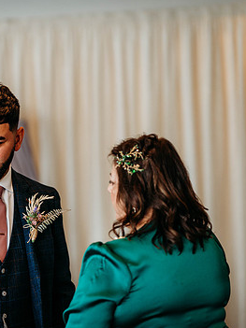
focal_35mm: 135
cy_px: 175
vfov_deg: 14.6
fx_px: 1280
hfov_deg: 10.9
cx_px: 51
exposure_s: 1/200
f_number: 2
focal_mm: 85
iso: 800
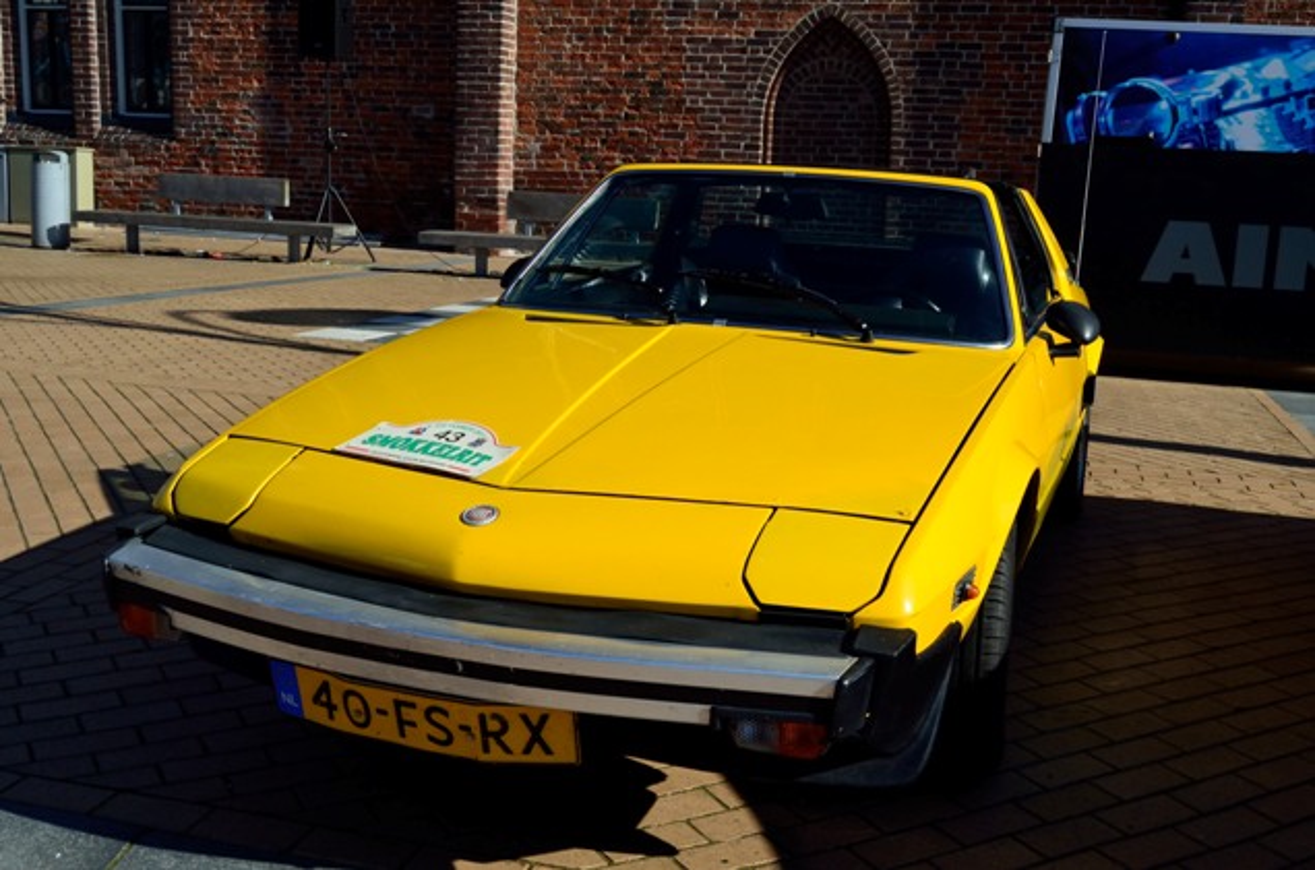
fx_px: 1312
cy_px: 435
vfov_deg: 36.7
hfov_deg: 53.2
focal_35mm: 36
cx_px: 658
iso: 500
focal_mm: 24
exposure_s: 1/640
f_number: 13
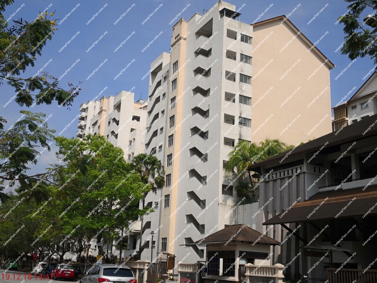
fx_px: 414
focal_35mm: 38
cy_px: 142
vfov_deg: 37.7
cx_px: 188
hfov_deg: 49.0
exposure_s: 1/3676
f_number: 1.6
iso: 50
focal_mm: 3.95
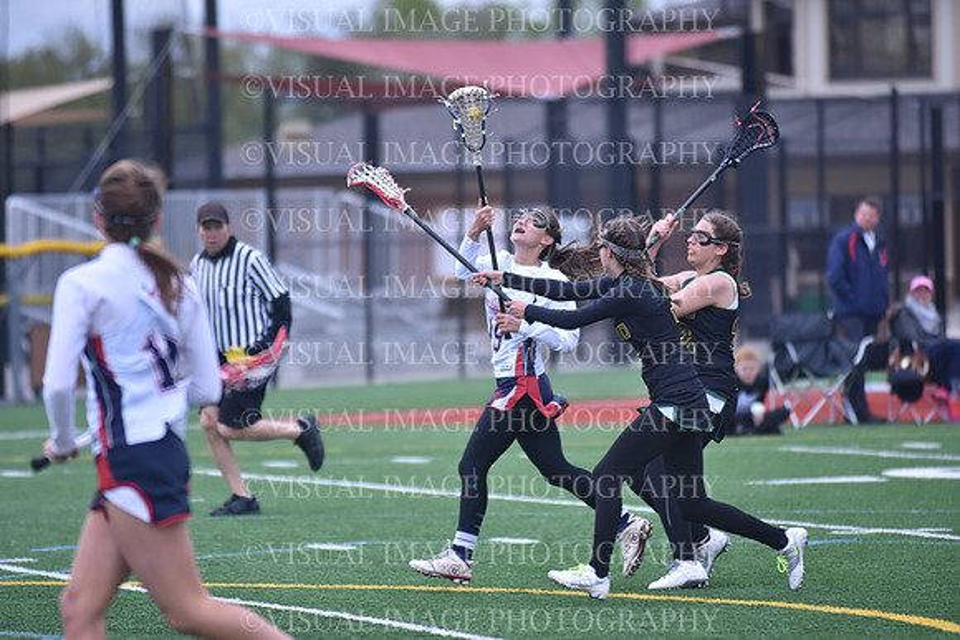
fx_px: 8001
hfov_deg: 6.9
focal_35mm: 300
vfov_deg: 4.6
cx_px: 480
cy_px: 320
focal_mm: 200
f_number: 2.8
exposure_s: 1/1000
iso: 640
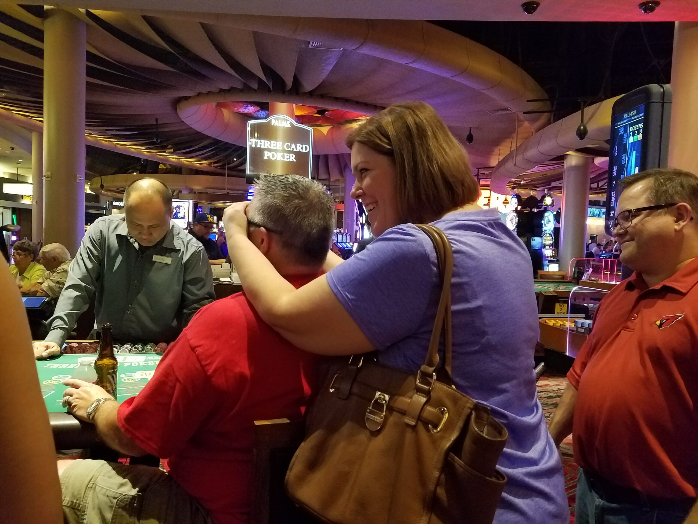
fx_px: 524
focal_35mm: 26
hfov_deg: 67.3
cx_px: 349
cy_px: 262
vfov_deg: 53.1
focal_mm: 4.2
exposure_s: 1/30
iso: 640
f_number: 1.7
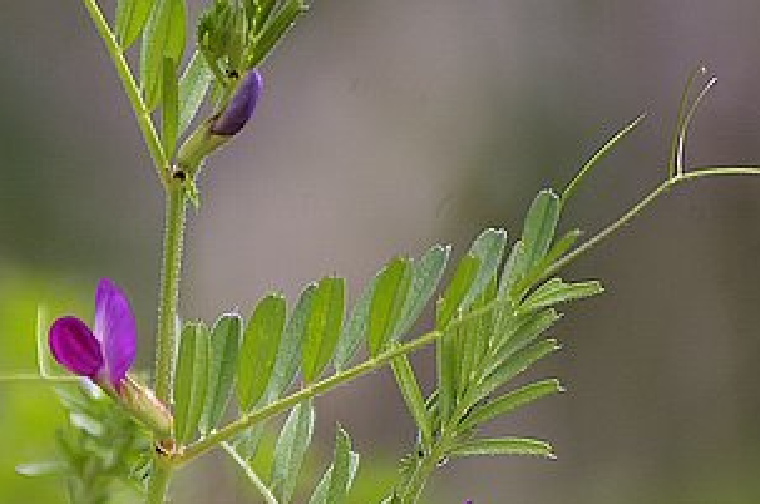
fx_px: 16040
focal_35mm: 761
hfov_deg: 2.7
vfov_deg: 1.8
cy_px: 384
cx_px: 135
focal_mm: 300
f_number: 5.6
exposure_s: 1/640
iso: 200
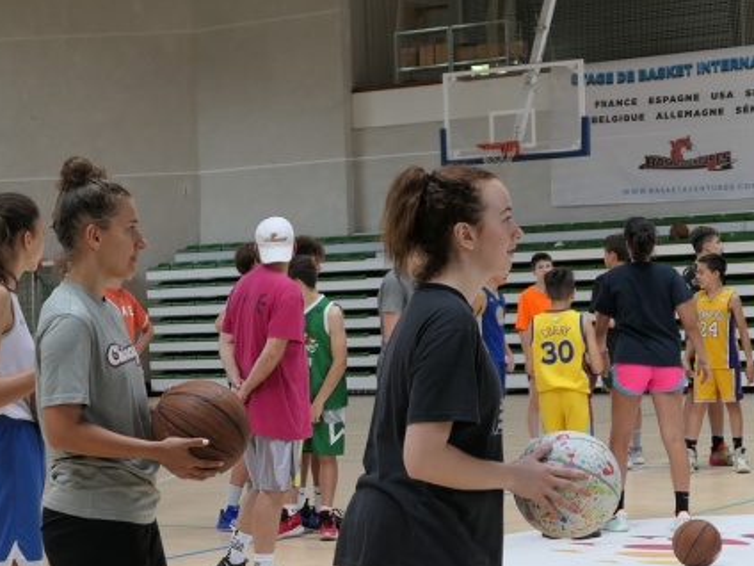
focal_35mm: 102
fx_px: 2222
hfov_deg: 19.1
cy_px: 457
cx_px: 187
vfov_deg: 14.4
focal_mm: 18.3
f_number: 2.8
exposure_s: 1/250
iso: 250
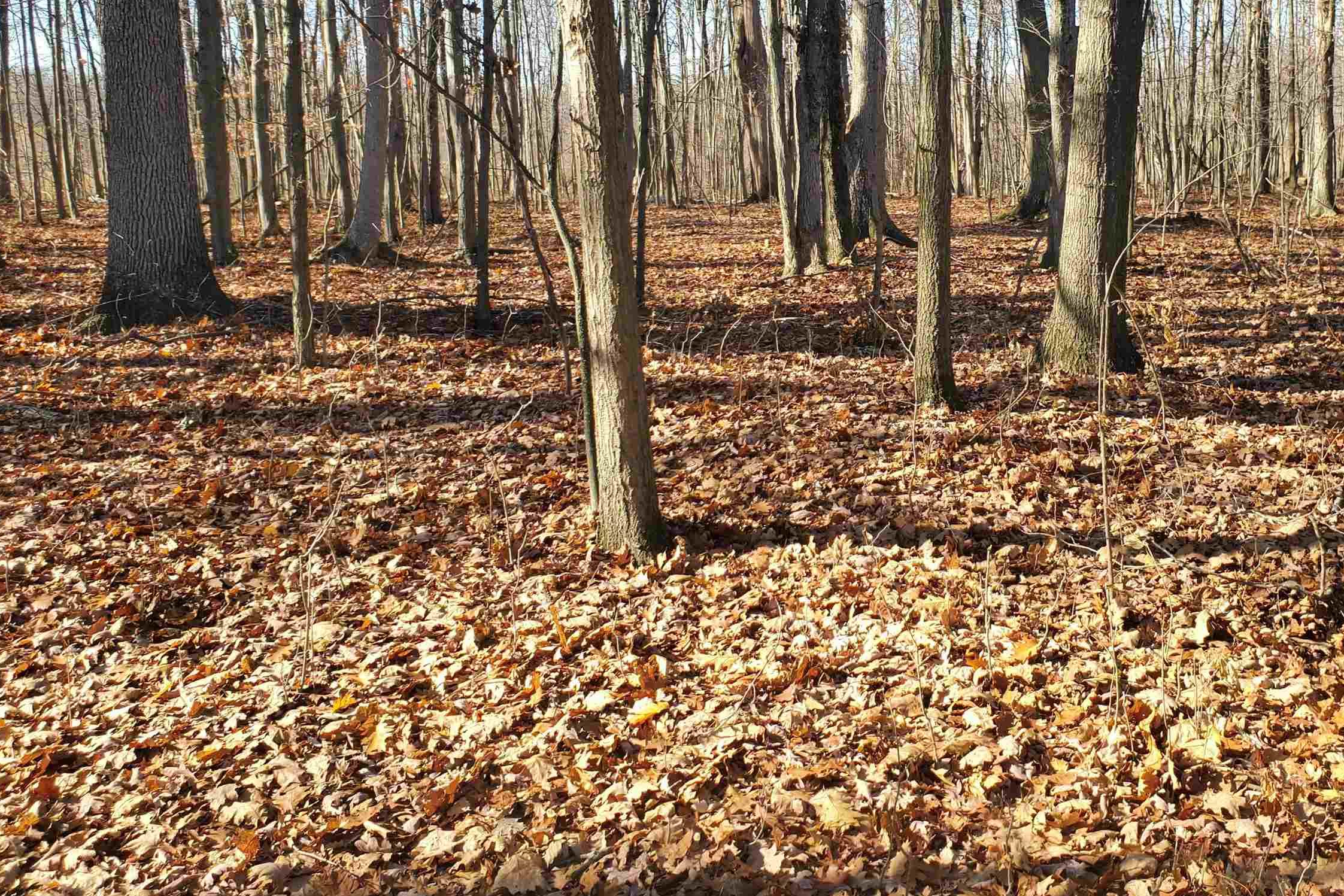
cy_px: 305
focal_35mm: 37
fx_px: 1381
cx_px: 810
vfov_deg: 35.6
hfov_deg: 51.5
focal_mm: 4.3
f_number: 2.4
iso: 50
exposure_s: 1/349
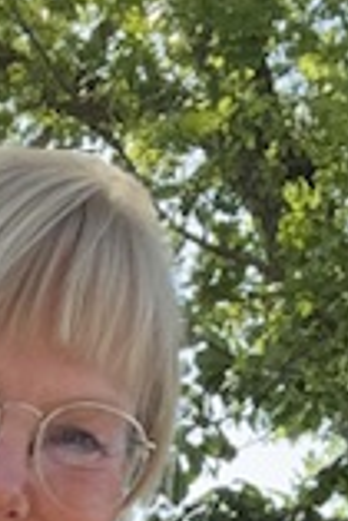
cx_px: -46
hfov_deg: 10.7
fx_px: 1837
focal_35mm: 127
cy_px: 1049
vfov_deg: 13.7
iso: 25
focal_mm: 2.69
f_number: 1.9
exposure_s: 1/269
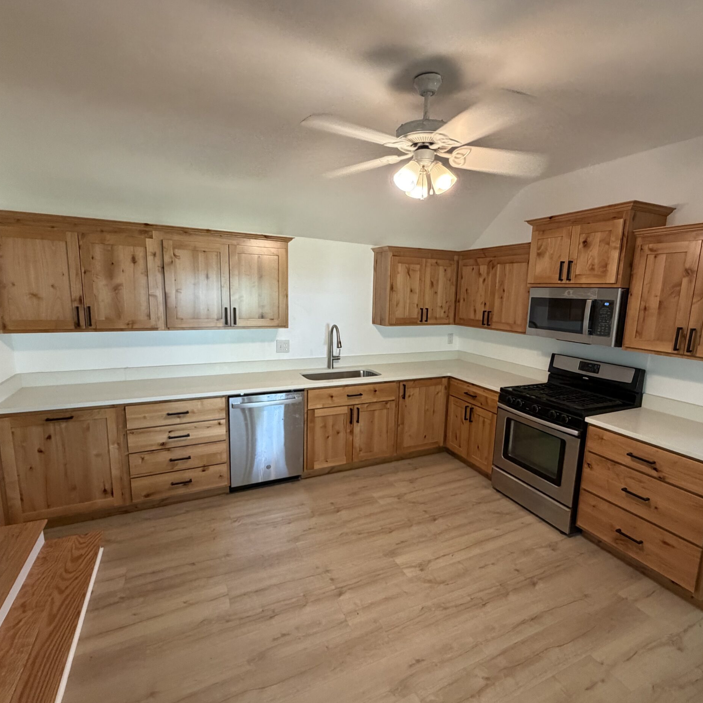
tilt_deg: -9.8
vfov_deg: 84.0
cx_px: 364
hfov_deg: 83.9
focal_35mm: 17
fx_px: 391
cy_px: 355
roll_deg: -1.0
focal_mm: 2.22
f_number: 2.2
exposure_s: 1/60
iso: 500
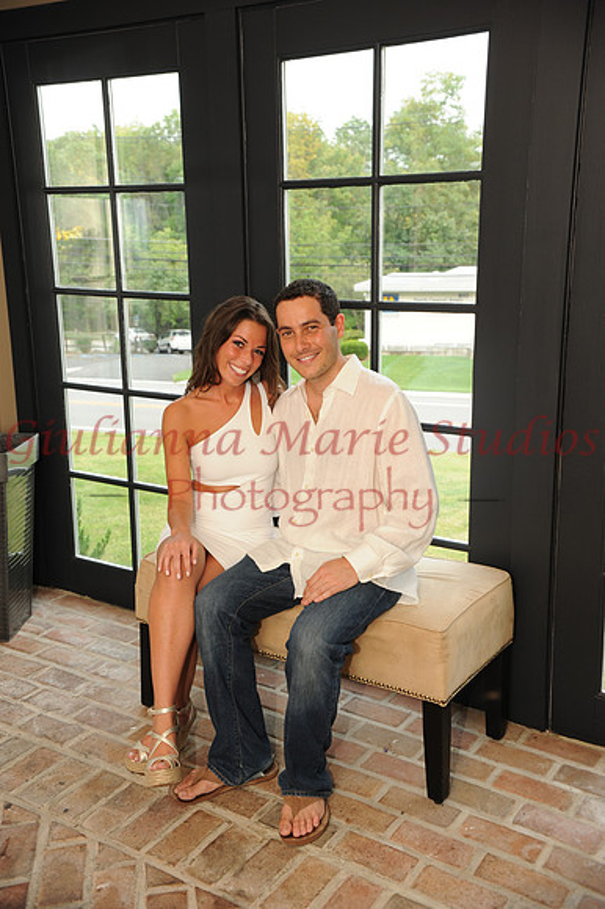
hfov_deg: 35.0
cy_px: 454
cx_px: 302
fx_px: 959
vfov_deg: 50.7
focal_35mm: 38
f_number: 6.3
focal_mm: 38
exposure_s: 1/80
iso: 500
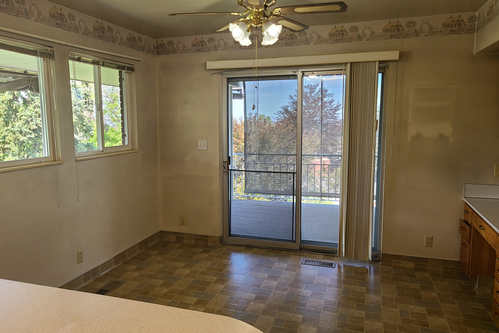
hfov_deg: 65.5
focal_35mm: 28
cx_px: 241
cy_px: 168
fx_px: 388
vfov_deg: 46.4
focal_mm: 5.4
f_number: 1.8
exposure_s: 1/120
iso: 80
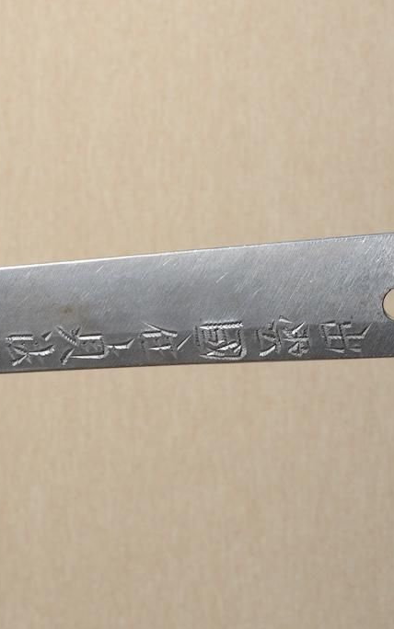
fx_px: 2146
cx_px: 145
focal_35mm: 125
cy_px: 280
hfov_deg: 10.5
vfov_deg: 16.7
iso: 400
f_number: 11
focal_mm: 40
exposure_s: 1/2
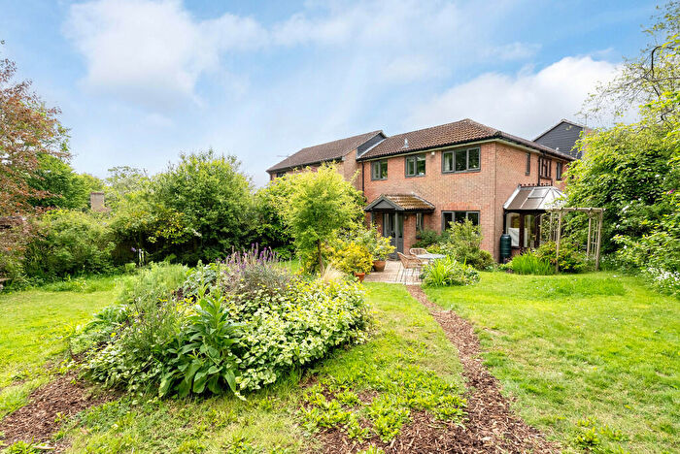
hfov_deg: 91.6
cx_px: 340
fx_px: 331
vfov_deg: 69.0
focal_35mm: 18
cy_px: 227
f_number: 7.1
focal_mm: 17.5
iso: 1600
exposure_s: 1/1000
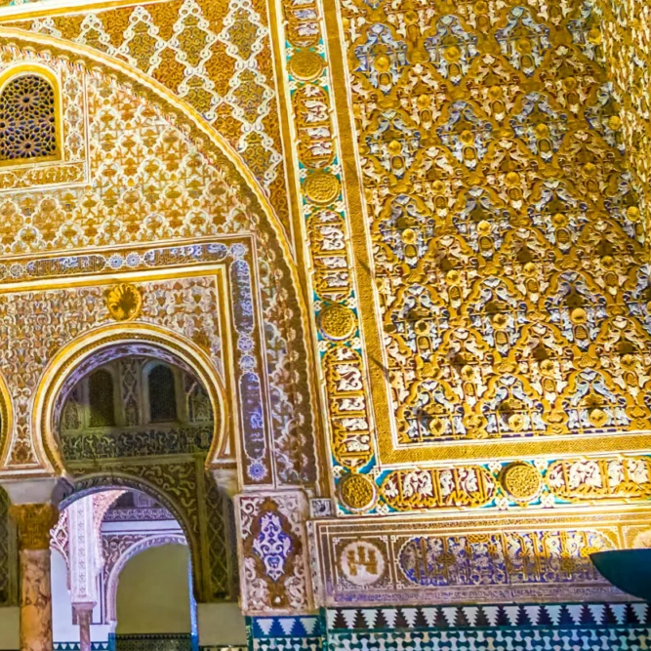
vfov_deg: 36.0
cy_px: 298
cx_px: -1
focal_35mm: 47
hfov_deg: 33.0
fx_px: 1000
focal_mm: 12
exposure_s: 1/60
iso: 1000
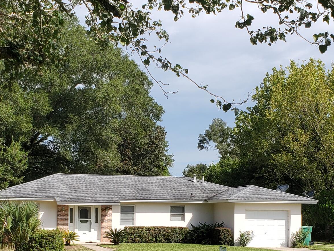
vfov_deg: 21.6
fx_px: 646
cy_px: 209
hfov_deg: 28.9
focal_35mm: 67
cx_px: 129
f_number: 2.4
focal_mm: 4.3
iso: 50
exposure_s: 1/1567
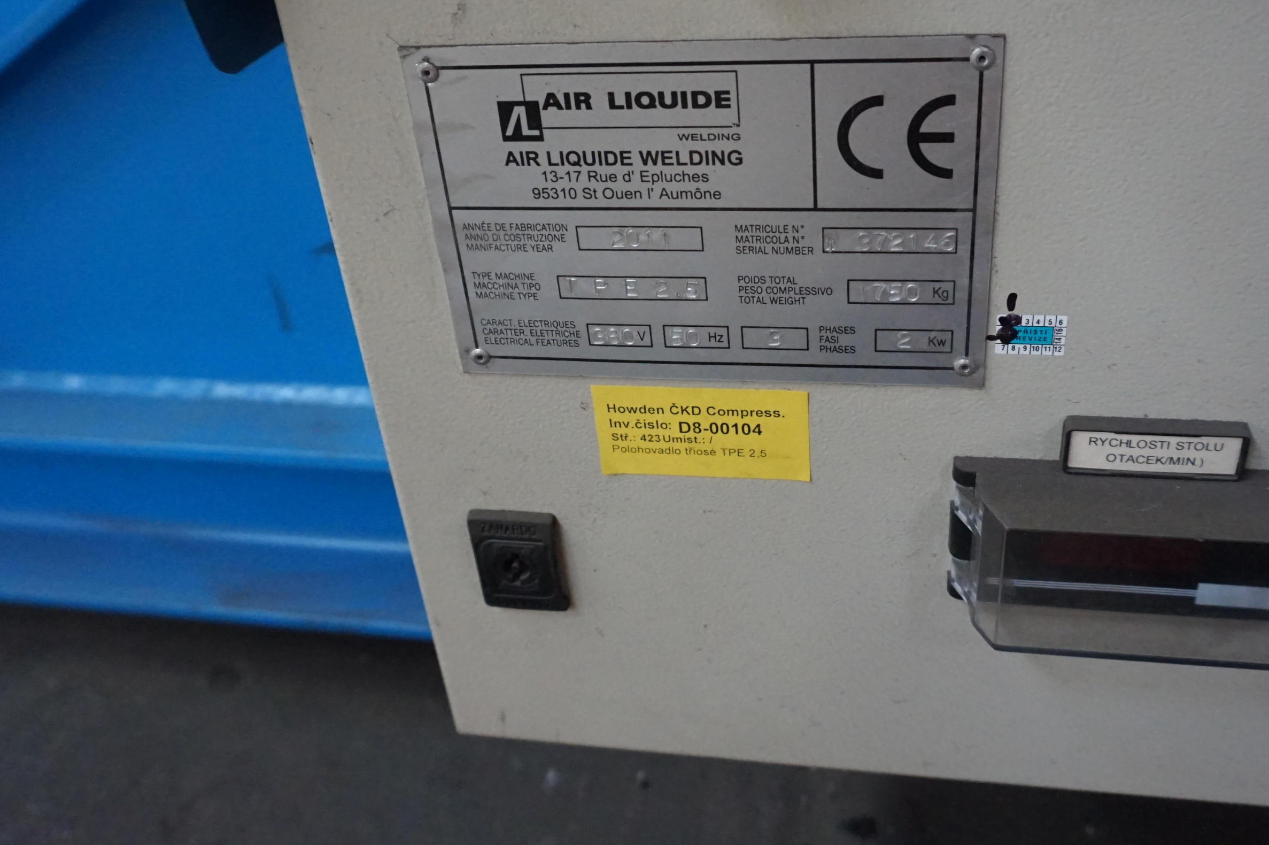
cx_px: 687
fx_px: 1163
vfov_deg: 39.5
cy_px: 292
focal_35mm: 33
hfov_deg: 57.2
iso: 2500
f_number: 3.5
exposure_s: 1/60
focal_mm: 16
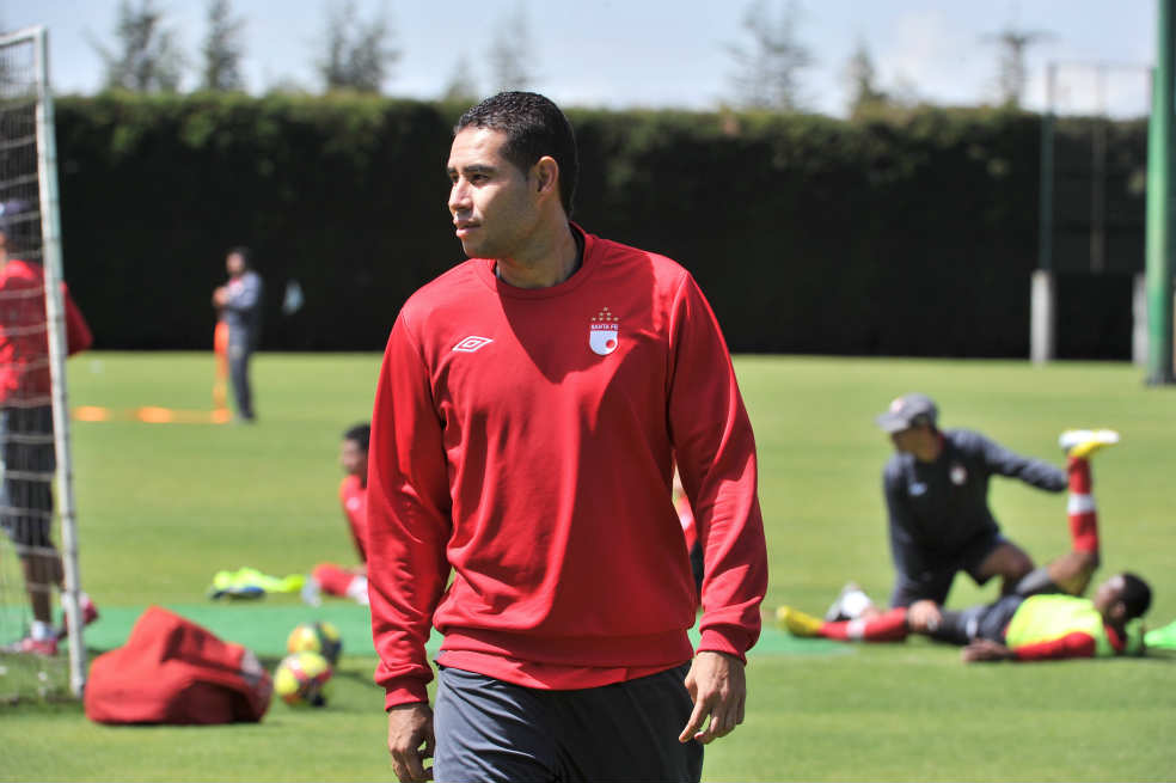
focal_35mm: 220
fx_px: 7183
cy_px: 392
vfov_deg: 6.2
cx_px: 588
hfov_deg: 9.4
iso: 400
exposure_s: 1/640
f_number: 9
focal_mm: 220
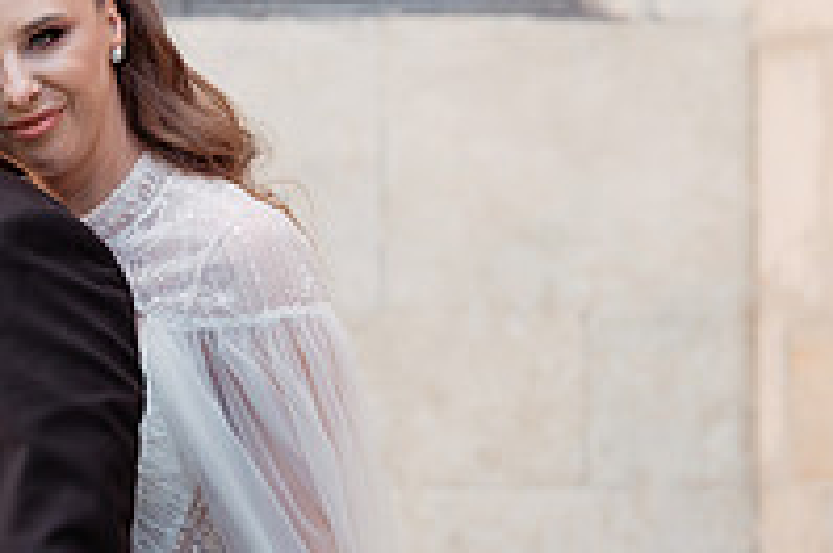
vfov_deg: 5.5
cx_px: -360
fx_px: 5729
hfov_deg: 8.2
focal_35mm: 248
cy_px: 423
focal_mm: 85
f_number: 3.5
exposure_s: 1/320
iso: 200
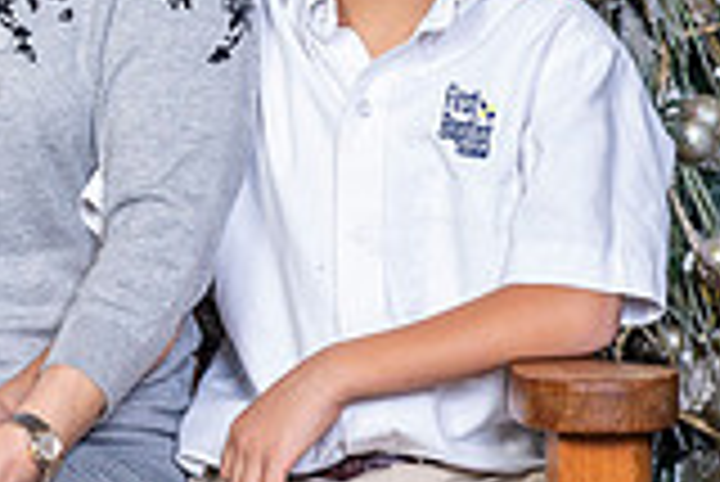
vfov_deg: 4.5
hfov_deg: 6.6
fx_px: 6165
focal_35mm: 308
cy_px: -59
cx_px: -410
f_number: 8
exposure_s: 1/125
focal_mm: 85
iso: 400
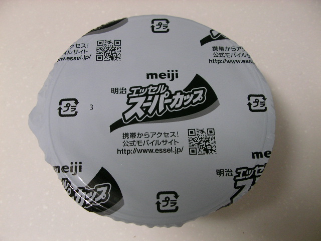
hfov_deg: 49.0
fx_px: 352
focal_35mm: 38
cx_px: 160
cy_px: 120
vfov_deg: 37.7
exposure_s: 1/17.4
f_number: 3.5
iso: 100
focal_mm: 5.8
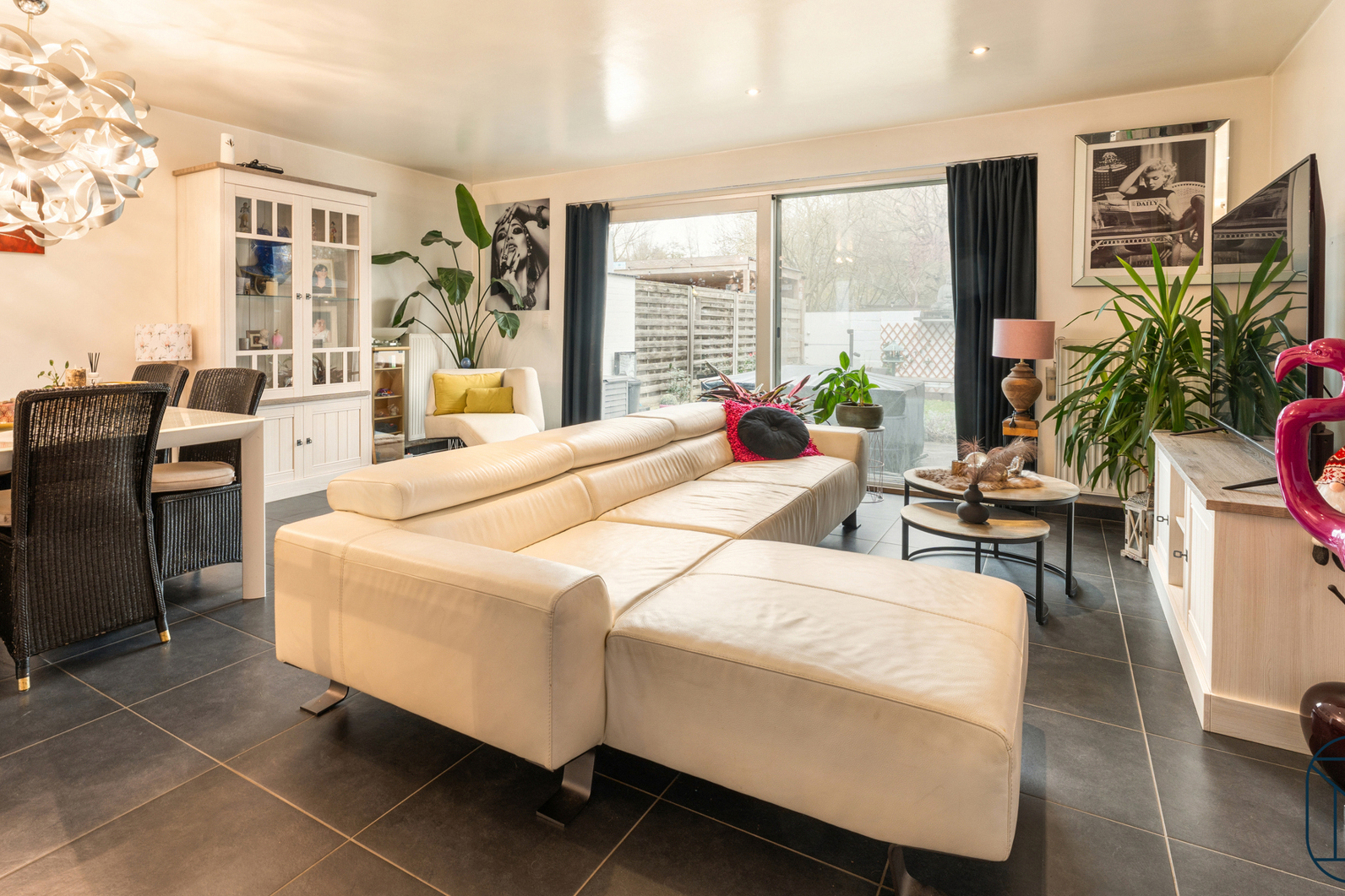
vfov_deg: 63.4
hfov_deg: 86.4
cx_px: 580
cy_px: 325
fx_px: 710
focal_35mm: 19
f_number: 11
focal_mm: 14
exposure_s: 1/2.5
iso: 250
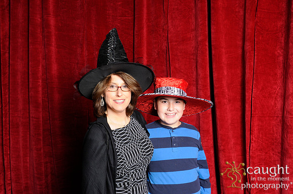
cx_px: 146
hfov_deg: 49.6
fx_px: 317
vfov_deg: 34.1
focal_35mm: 39
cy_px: 97
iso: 400
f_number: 8
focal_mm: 26
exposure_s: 1/60
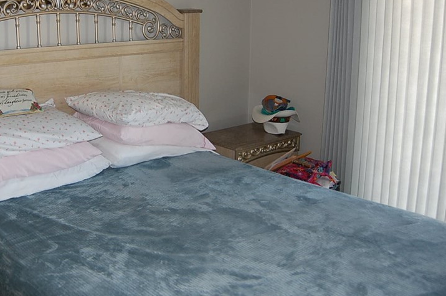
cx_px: 119
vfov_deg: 32.1
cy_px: 88
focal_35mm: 41
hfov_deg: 46.0
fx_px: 507
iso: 400
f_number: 3.5
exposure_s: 1/60
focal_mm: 18
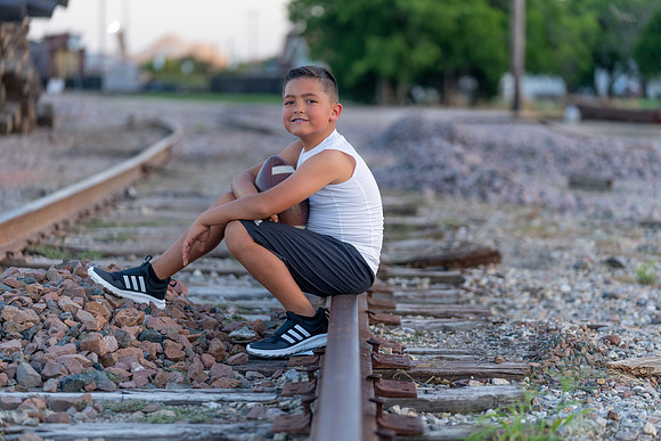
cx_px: 330
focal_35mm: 113
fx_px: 2075
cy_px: 220
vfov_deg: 12.1
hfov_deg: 18.1
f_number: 2.8
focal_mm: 113
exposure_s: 1/320
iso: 320
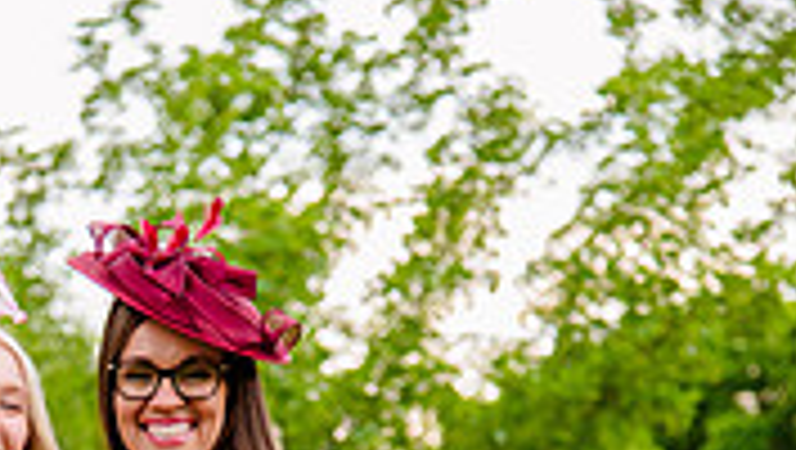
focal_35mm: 207
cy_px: 801
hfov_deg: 10.4
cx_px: 128
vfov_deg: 5.8
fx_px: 4374
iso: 1600
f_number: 4
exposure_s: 1/100
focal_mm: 78
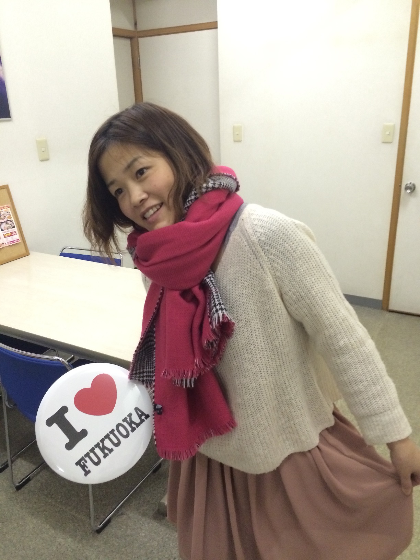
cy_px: 280
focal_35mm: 30
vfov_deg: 60.0
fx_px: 485
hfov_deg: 46.8
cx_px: 210
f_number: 2.2
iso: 320
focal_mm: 4.12
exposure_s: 1/30
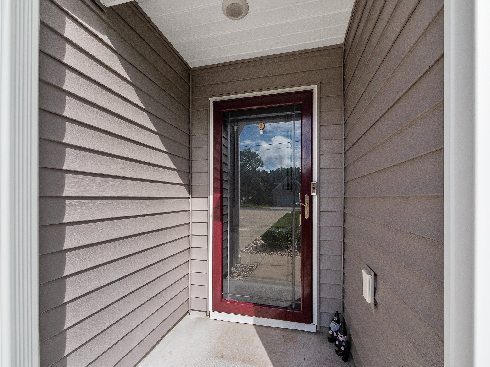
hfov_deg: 102.1
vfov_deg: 85.7
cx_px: 245
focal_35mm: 14
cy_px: 184
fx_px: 198
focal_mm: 7
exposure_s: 1/2500
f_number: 5.6
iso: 400
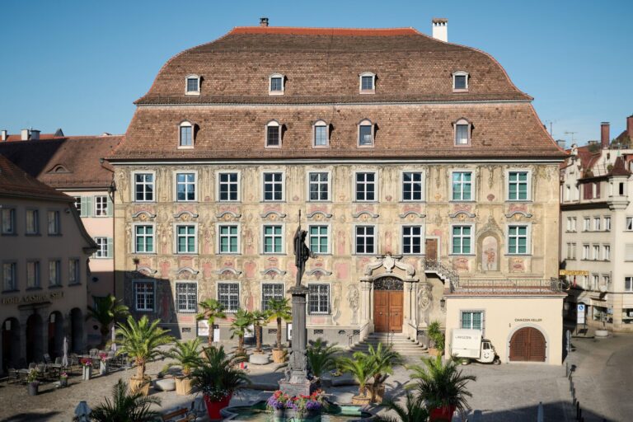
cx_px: 316
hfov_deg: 39.6
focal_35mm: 50
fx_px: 879
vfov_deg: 27.0
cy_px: 211
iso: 100
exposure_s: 1/250
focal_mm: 50
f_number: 10
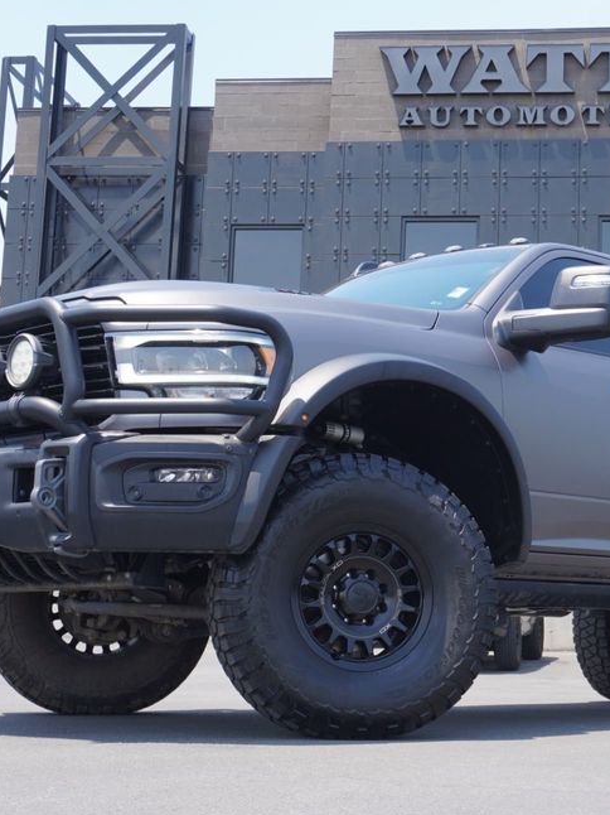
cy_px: 401
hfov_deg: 23.5
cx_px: 440
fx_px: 1452
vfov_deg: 31.3
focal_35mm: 62
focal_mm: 27
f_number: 7.1
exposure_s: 1/160
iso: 100
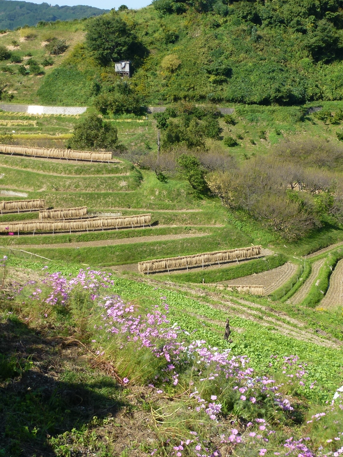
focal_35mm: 55
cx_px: 181
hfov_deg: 26.6
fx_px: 727
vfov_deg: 34.9
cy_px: 228
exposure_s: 1/500
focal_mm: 7.4
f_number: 3.9
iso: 100
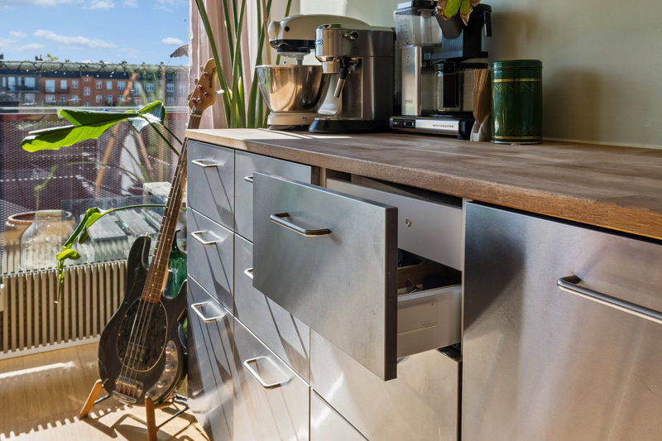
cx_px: 331
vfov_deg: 43.6
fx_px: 552
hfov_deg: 61.9
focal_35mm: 30
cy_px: 220
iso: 160
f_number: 9
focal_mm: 20
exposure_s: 1/125
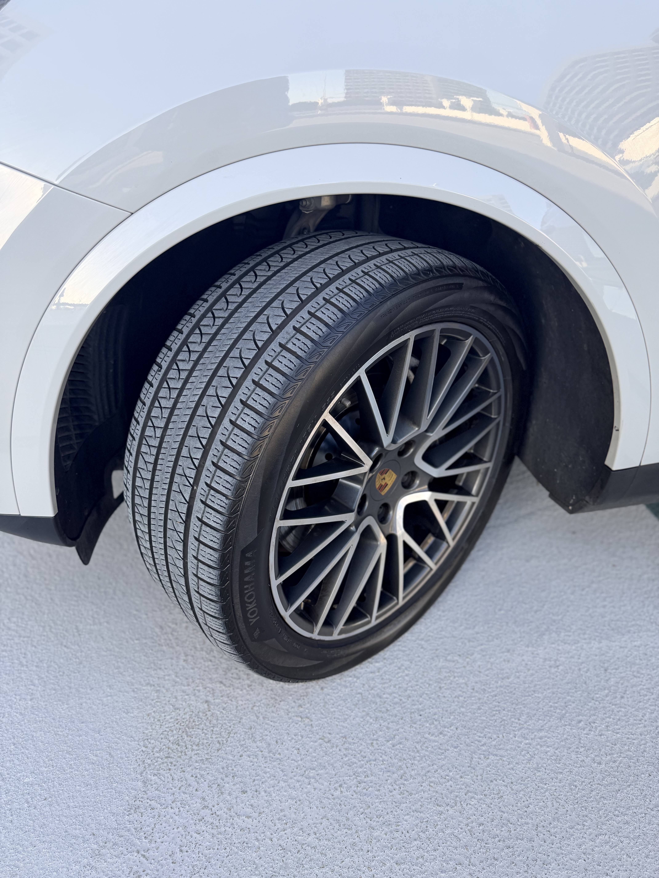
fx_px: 609
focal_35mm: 24
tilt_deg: -28.9
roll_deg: -0.7
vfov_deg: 71.6
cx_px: 330
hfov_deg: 56.8
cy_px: 439
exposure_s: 1/377
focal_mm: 6.76
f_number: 1.78
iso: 80
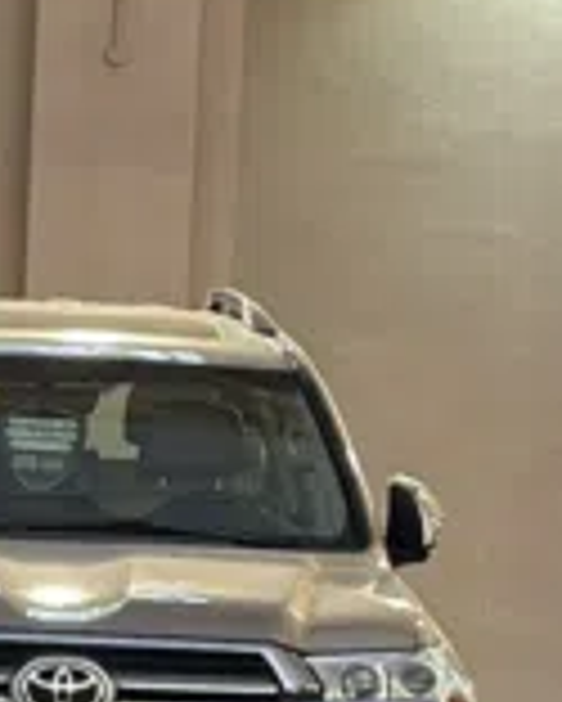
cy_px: 436
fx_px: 6397
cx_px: -1322
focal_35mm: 308
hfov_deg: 4.7
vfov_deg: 6.3
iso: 125
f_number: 1.78
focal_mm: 6.86
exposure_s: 1/50
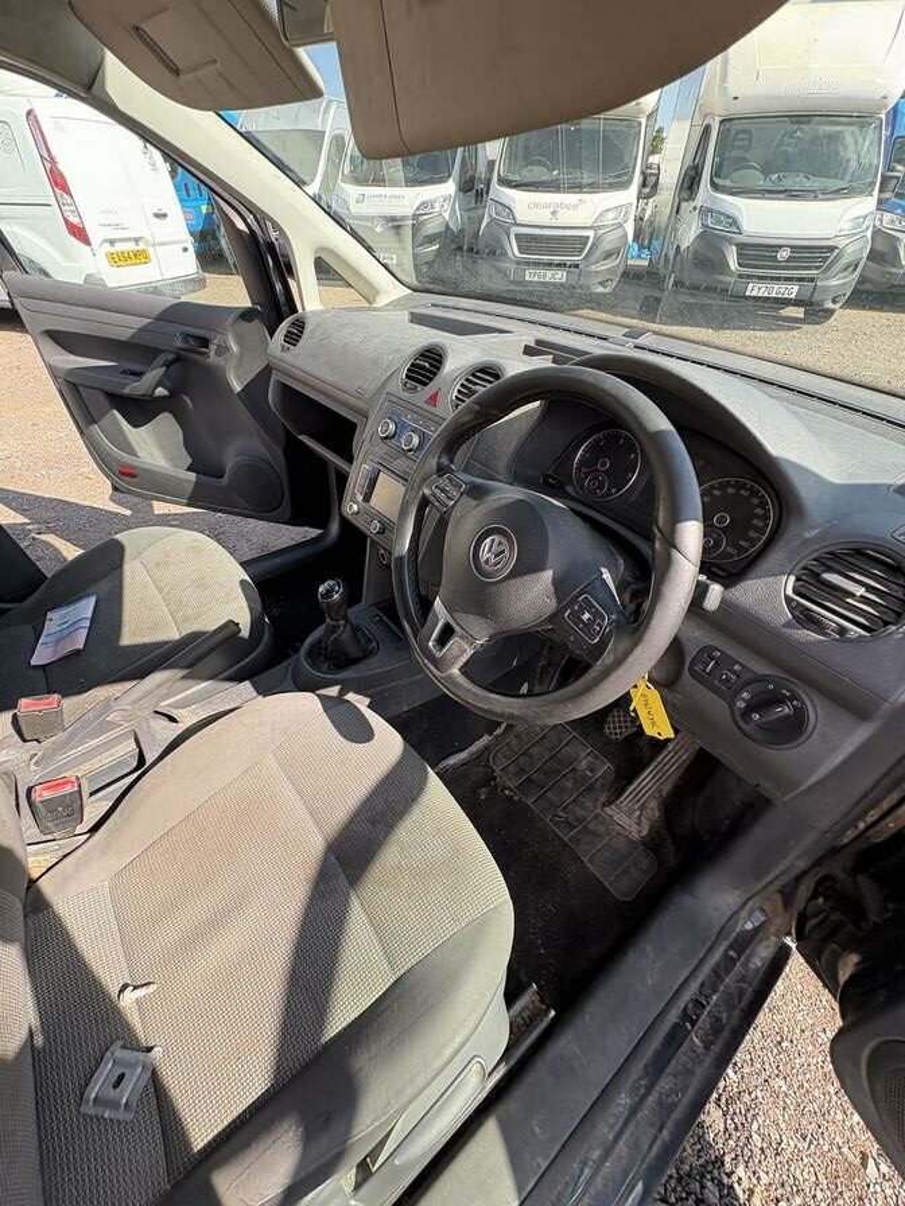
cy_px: 603
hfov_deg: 85.7
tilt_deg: -37.7
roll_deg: +2.5
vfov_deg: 102.1
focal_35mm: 14
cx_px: 452
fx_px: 488
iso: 64
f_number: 2.2
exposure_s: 1/133
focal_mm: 2.22
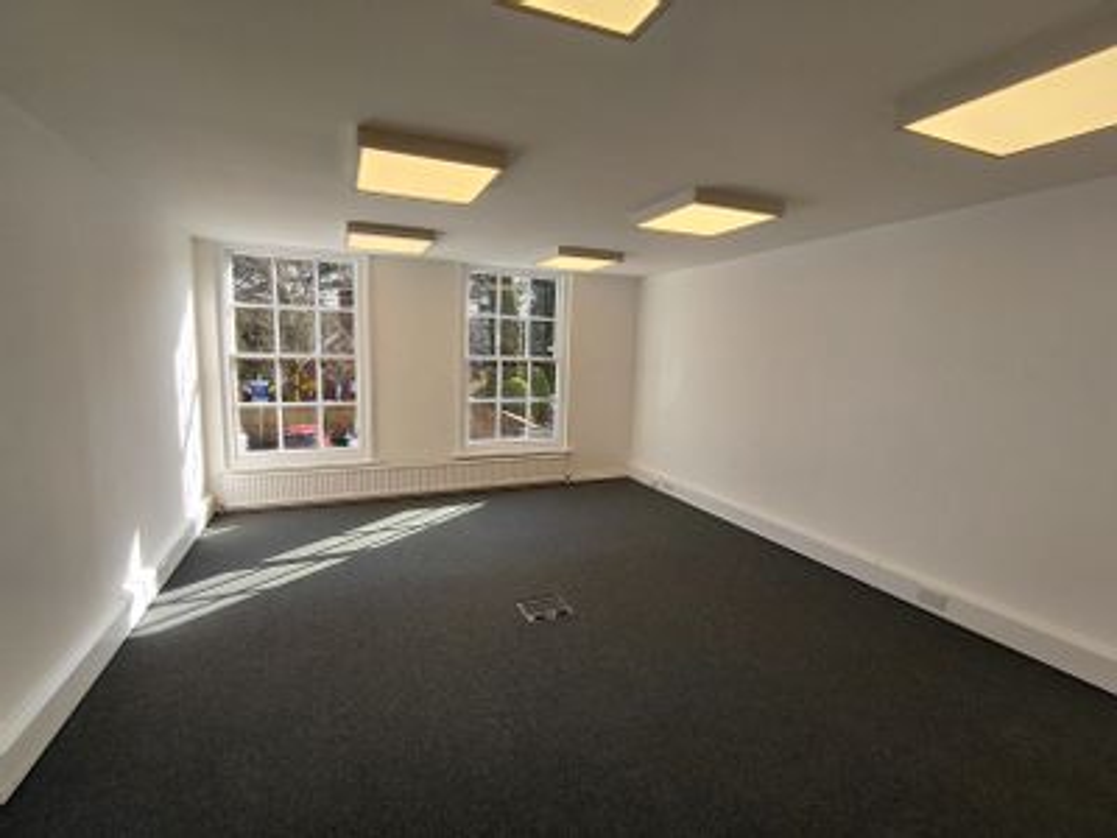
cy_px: 419
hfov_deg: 94.5
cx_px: 558
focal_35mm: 16
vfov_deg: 78.1
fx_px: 516
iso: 40
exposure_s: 1/252
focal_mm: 1.64
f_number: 2.2
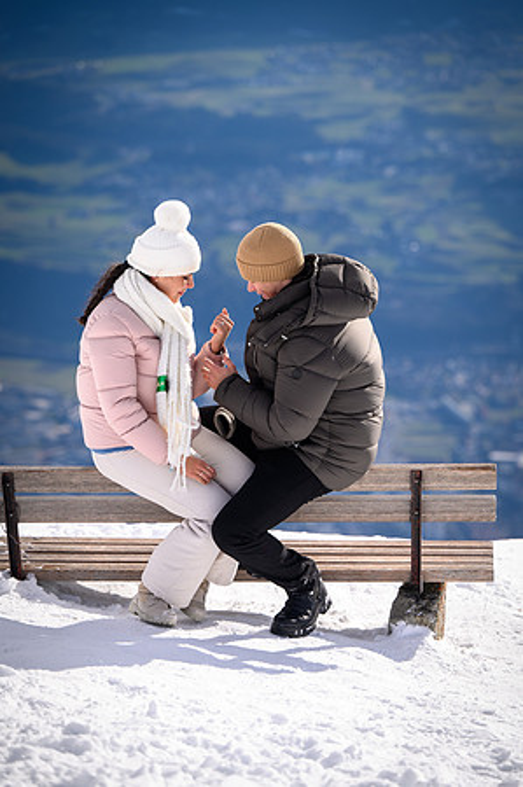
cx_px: 262
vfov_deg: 15.8
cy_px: 394
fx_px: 2839
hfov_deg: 10.5
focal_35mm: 130
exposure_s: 1/1250
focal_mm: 130
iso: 100
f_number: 4
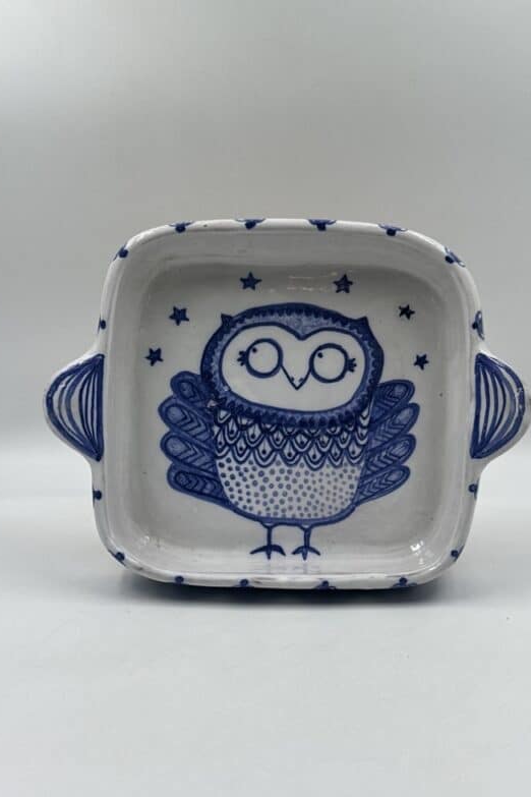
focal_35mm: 51
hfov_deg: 26.5
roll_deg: -1.1
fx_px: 1128
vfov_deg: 38.9
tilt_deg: -14.4
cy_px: 391
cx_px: 291
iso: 64
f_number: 1.78
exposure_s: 1/555
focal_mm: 6.86
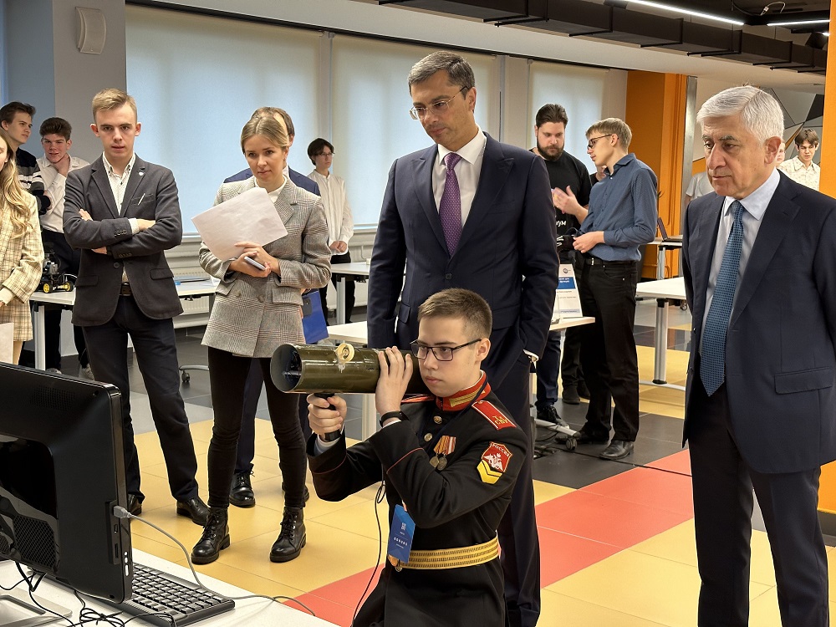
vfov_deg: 30.3
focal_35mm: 48
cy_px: 314
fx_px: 1159
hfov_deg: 39.7
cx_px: 418
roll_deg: -1.2
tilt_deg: -7.3
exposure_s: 1/50
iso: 80
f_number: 1.78
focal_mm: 6.86
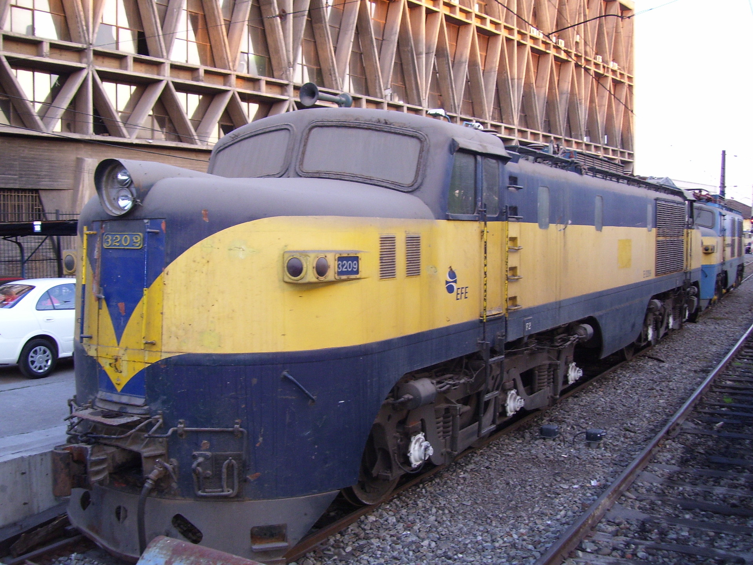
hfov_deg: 50.1
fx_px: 805
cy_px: 282
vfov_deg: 38.7
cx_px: 376
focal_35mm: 37
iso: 125
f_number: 2.7
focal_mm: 6
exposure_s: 1/60
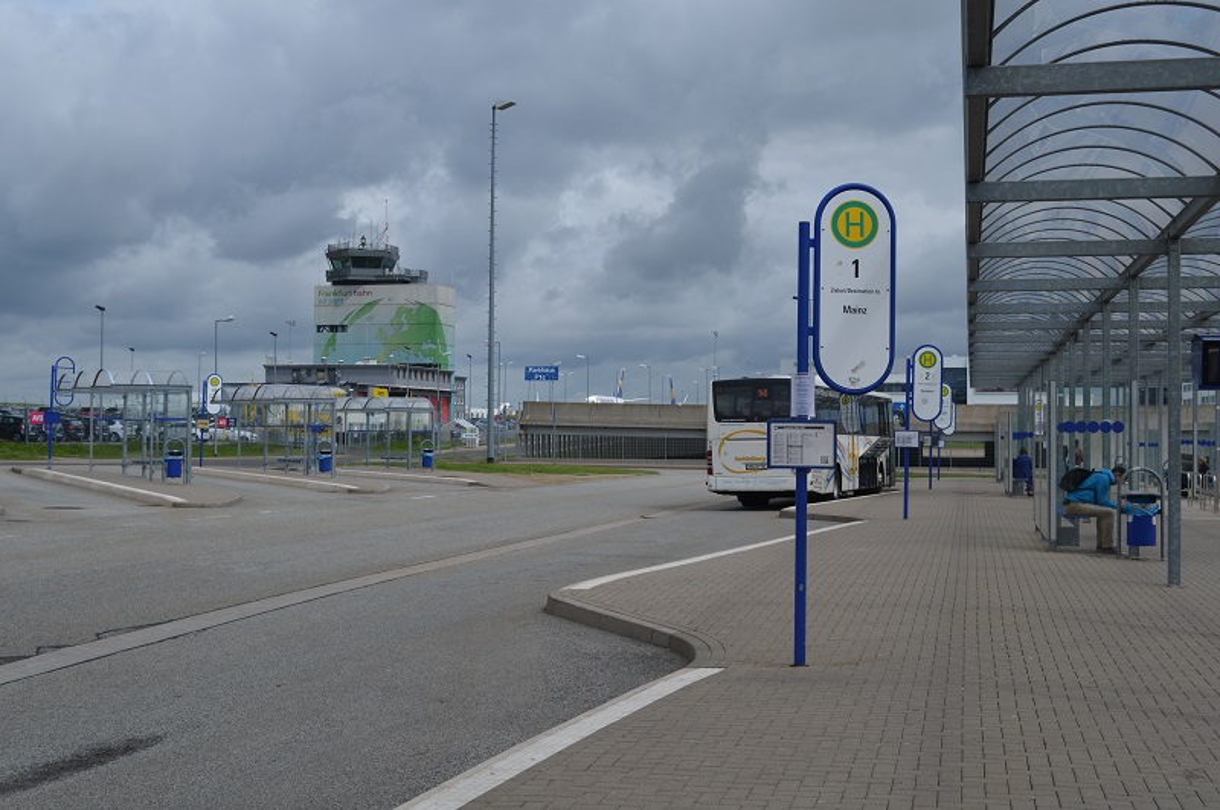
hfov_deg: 43.7
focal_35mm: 45
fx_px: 1523
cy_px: 405
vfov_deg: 29.8
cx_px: 610
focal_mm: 30
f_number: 7.1
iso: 100
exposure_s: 1/200
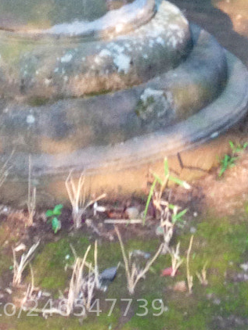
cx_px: 225
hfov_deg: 11.8
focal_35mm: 125
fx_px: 1193
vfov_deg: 14.1
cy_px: -256
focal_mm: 4.13
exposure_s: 1/120
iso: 100
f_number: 2.4
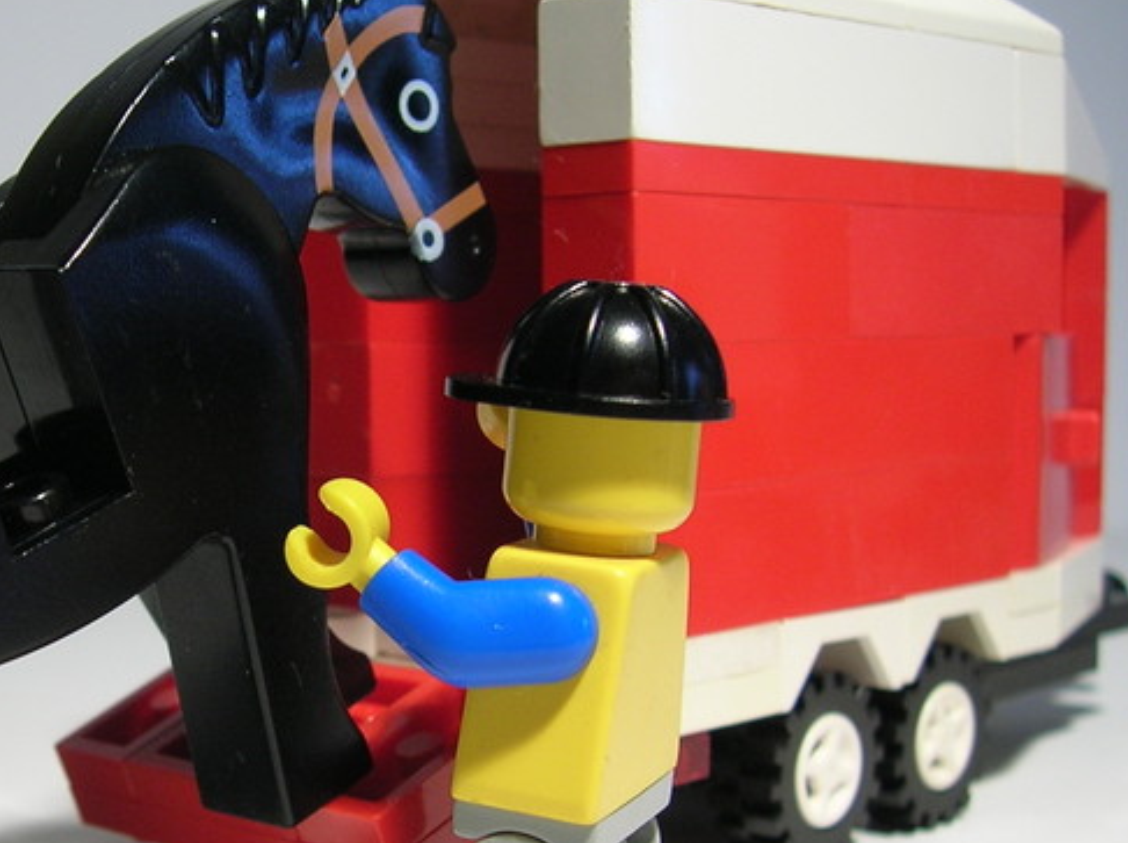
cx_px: 279
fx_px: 2050
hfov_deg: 30.2
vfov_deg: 23.1
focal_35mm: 63
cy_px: 545
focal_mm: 5.7
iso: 50
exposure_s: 1/21.5
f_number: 2.9
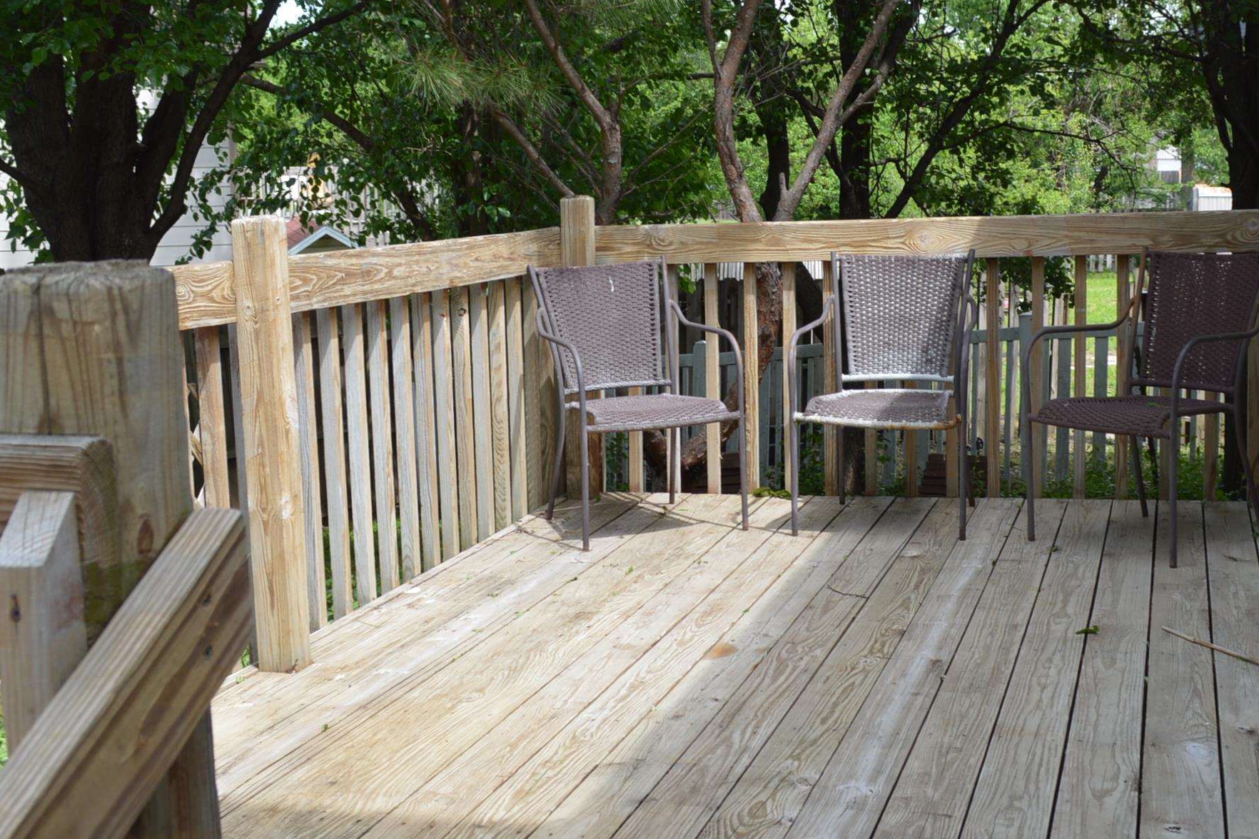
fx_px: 1609
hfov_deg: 42.5
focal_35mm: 46
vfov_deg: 29.1
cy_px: 304
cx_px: 763
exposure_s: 1/125
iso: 100
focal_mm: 18
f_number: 5.6
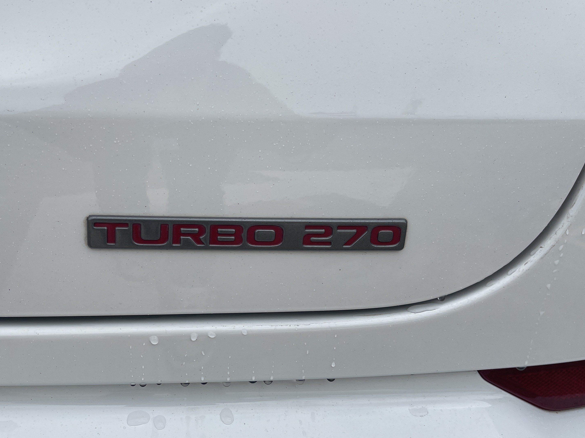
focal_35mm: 35
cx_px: 209
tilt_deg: -11.9
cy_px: 226
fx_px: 591
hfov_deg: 51.9
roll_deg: +0.1
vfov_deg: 40.7
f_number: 1.6
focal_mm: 5.1
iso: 32
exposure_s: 1/2660
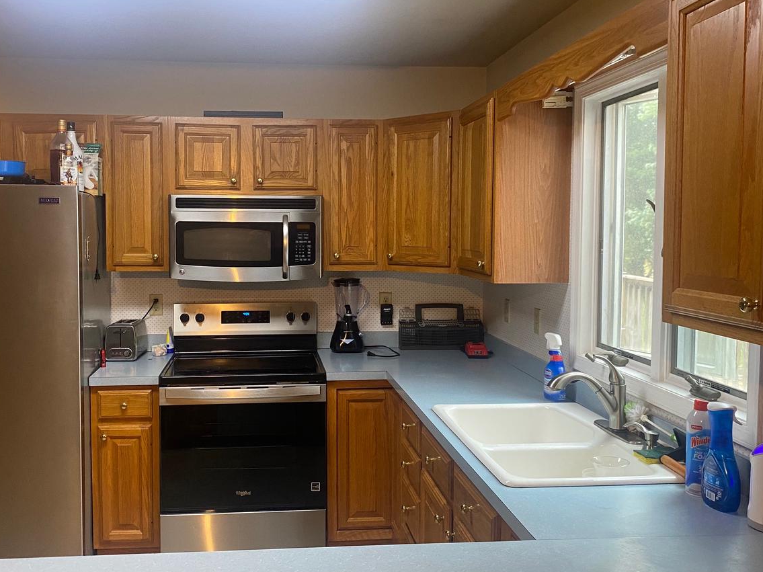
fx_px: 727
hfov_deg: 55.0
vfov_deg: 42.9
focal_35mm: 33
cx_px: 313
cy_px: 273
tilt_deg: -2.8
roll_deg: -0.1
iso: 200
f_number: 1.8
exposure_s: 1/60
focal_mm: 4.25
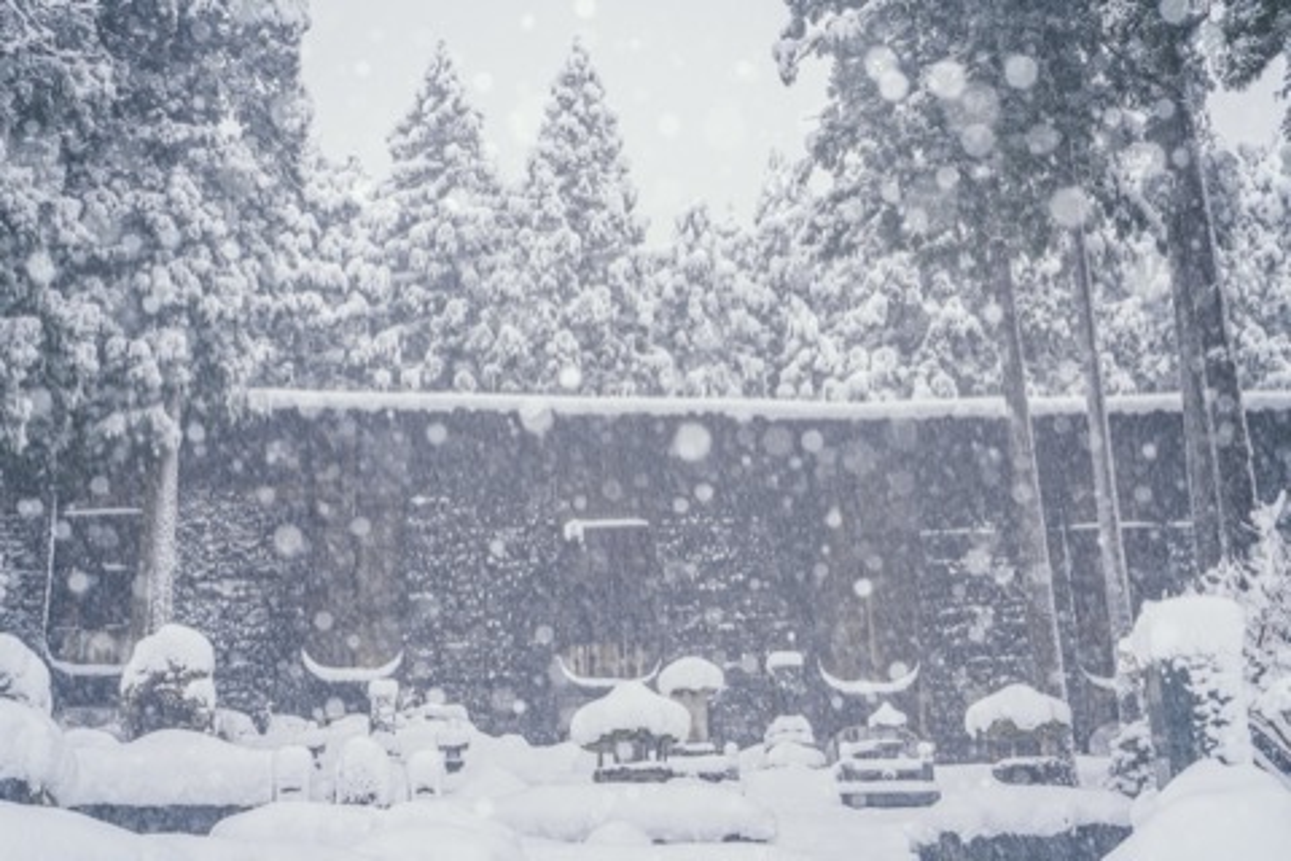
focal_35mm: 50
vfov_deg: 27.0
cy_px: 430
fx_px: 1793
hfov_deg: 39.6
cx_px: 646
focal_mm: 50
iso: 100
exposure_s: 1/100
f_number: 8
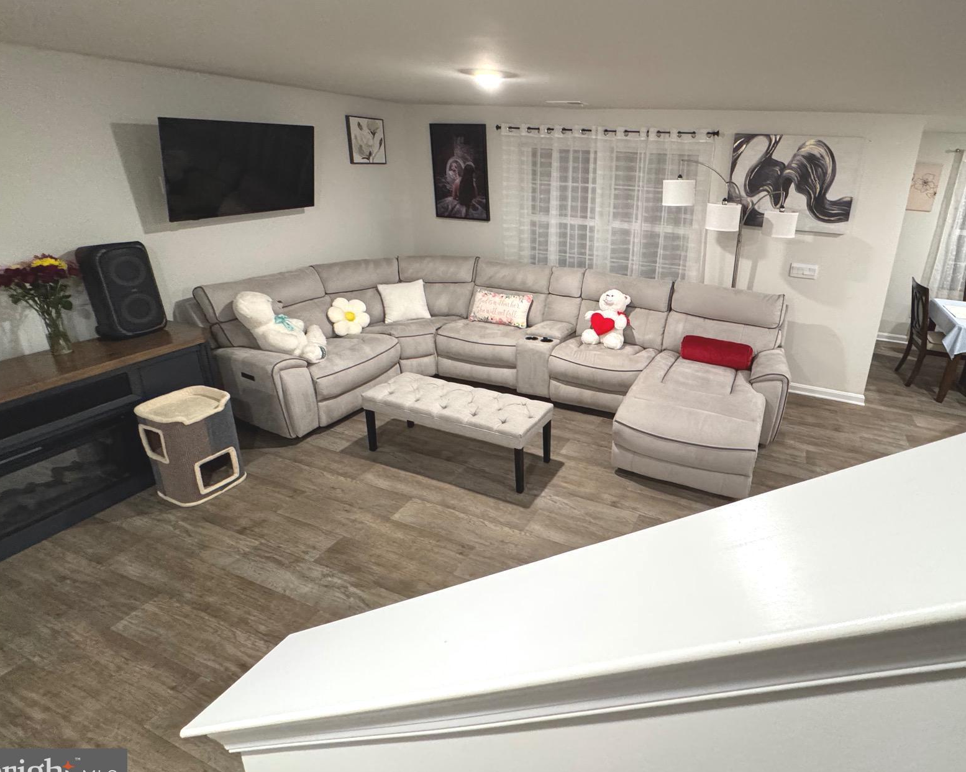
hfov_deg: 84.6
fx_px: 515
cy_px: 323
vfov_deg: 73.3
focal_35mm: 18
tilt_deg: -18.2
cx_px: 608
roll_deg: -3.8
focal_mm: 2.22
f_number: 2.2
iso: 500
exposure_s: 1/60
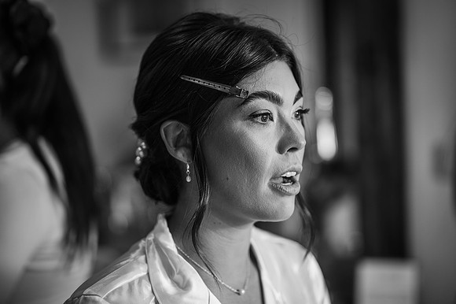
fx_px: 1076
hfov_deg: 23.9
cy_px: 152
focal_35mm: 85
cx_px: 228
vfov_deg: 16.1
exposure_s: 1/200
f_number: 1.8
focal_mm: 85
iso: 180
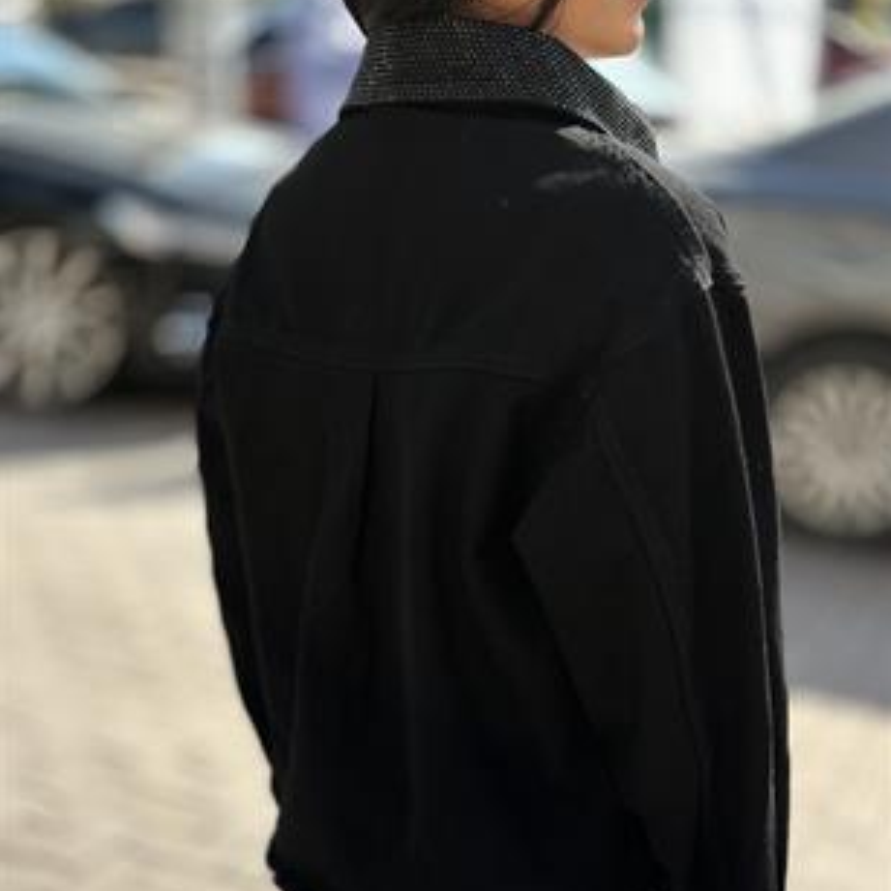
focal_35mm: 57
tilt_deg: -14.9
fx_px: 1660
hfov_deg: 30.0
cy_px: 533
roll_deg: +0.4
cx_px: 447
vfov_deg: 30.0
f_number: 1.78
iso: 80
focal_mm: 6.86
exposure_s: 1/1041
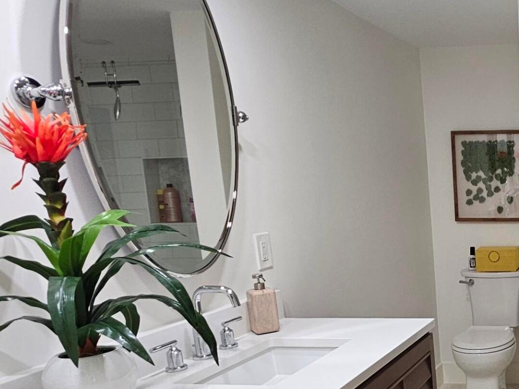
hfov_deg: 41.4
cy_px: 291
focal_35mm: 36
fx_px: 540
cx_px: 566
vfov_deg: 38.6
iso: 160
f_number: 2.2
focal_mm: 2.2
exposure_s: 1/60
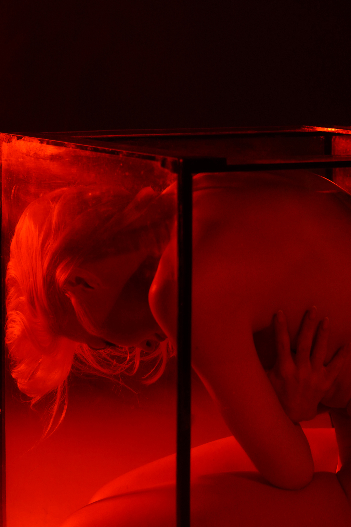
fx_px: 1185
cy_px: 335
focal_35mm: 81
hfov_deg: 16.8
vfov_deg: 25.0
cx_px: 206
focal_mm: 35
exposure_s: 1/100
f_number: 3.2
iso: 250
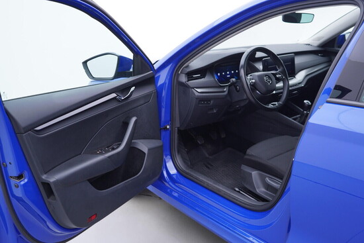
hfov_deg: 53.1
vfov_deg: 36.9
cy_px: 122
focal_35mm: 36
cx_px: 182
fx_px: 364
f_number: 2.8
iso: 125
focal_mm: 24
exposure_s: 1/40
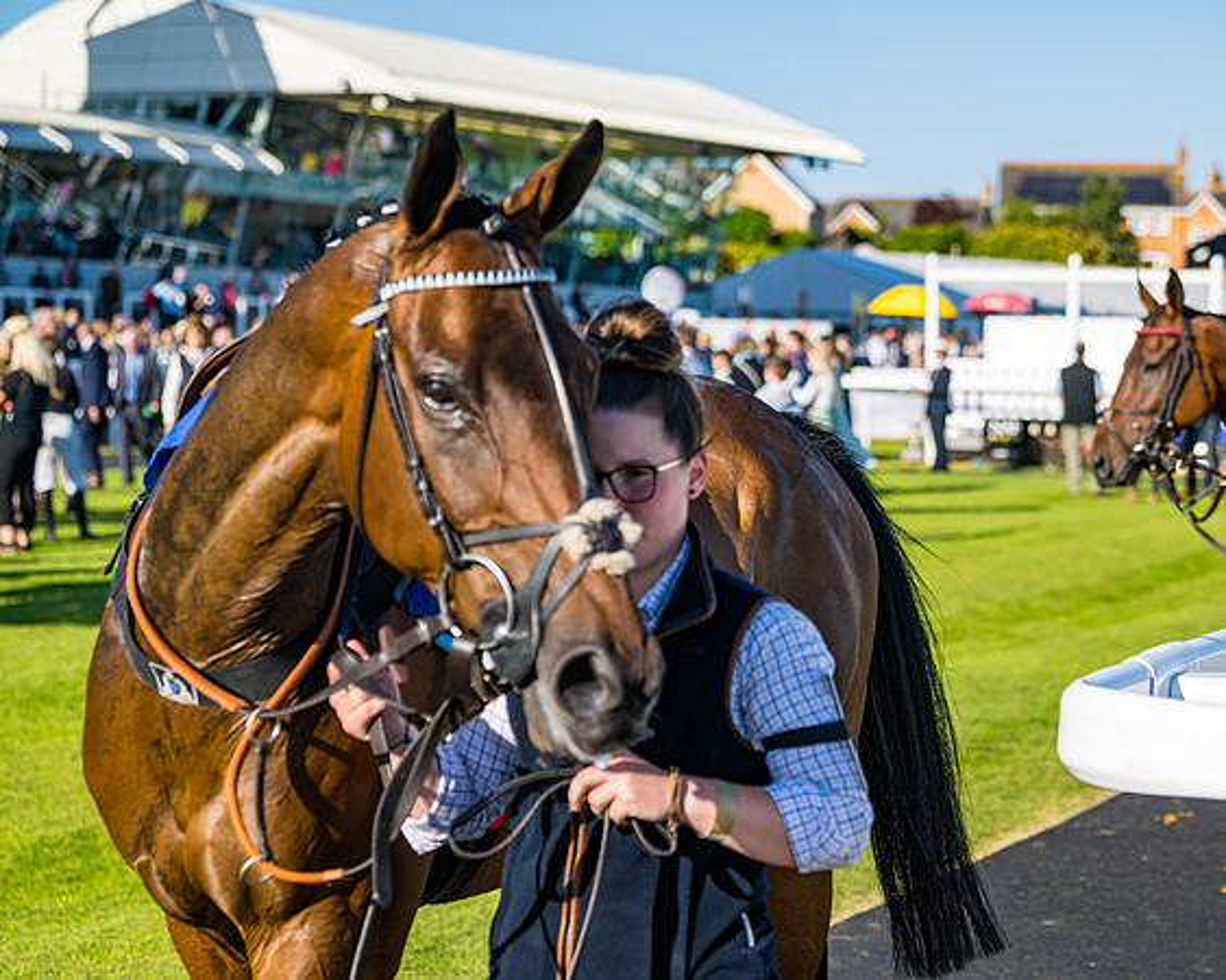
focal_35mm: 88
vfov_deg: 17.4
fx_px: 3203
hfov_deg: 21.6
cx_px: 762
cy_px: 536
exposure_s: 1/2000
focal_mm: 70
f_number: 4
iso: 200
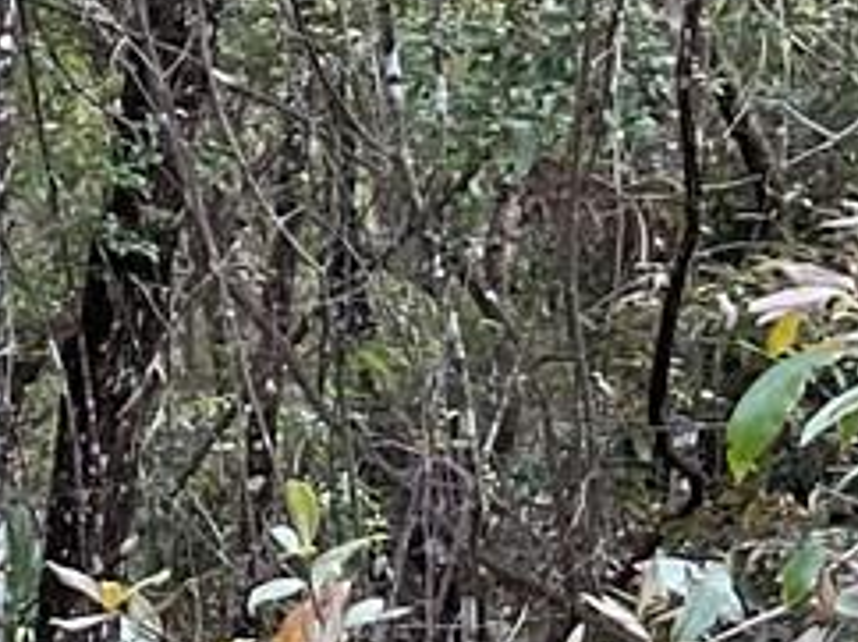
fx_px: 4754
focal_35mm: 192
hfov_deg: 8.9
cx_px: -1486
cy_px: 482
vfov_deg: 7.7
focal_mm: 3
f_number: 1.8
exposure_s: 1/143
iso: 16
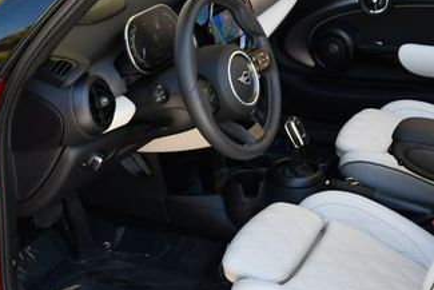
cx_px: 327
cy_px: 152
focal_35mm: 71
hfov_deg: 28.0
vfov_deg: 19.2
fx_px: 856
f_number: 5
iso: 400
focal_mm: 18
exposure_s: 1/250
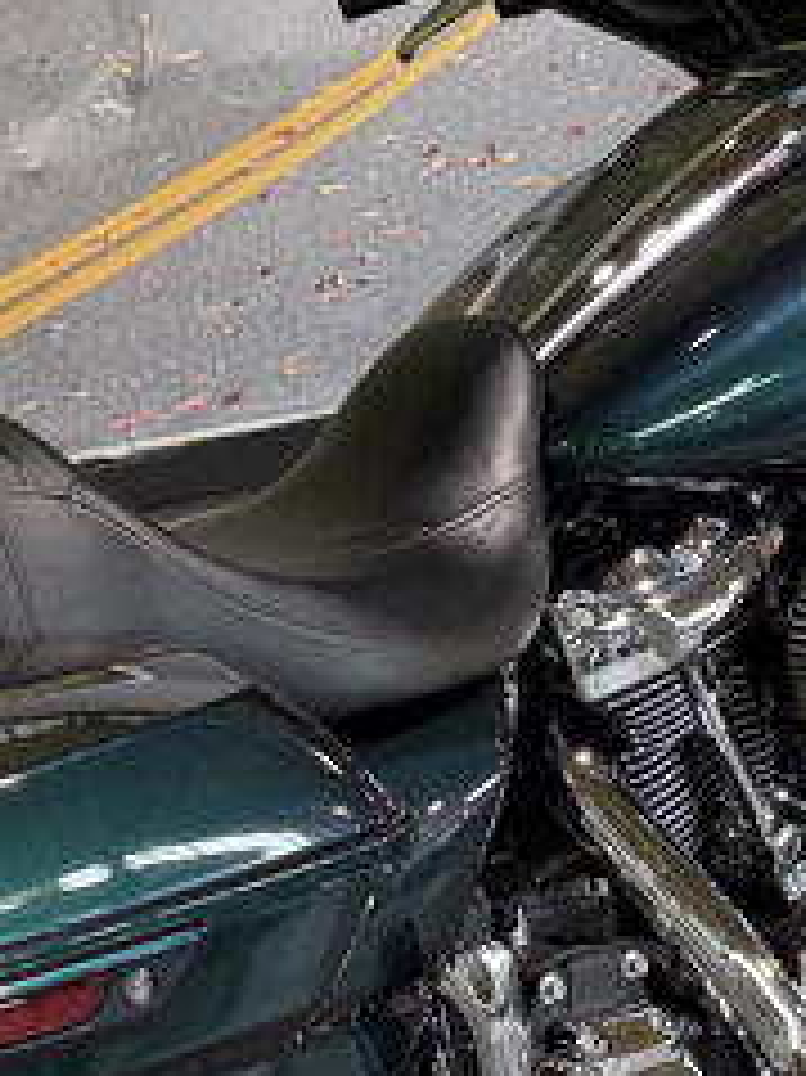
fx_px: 3201
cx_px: 279
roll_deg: -2.5
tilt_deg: -27.4
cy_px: 734
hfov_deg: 14.3
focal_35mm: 103
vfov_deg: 19.0
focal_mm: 6.76
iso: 125
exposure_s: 1/60
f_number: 1.78
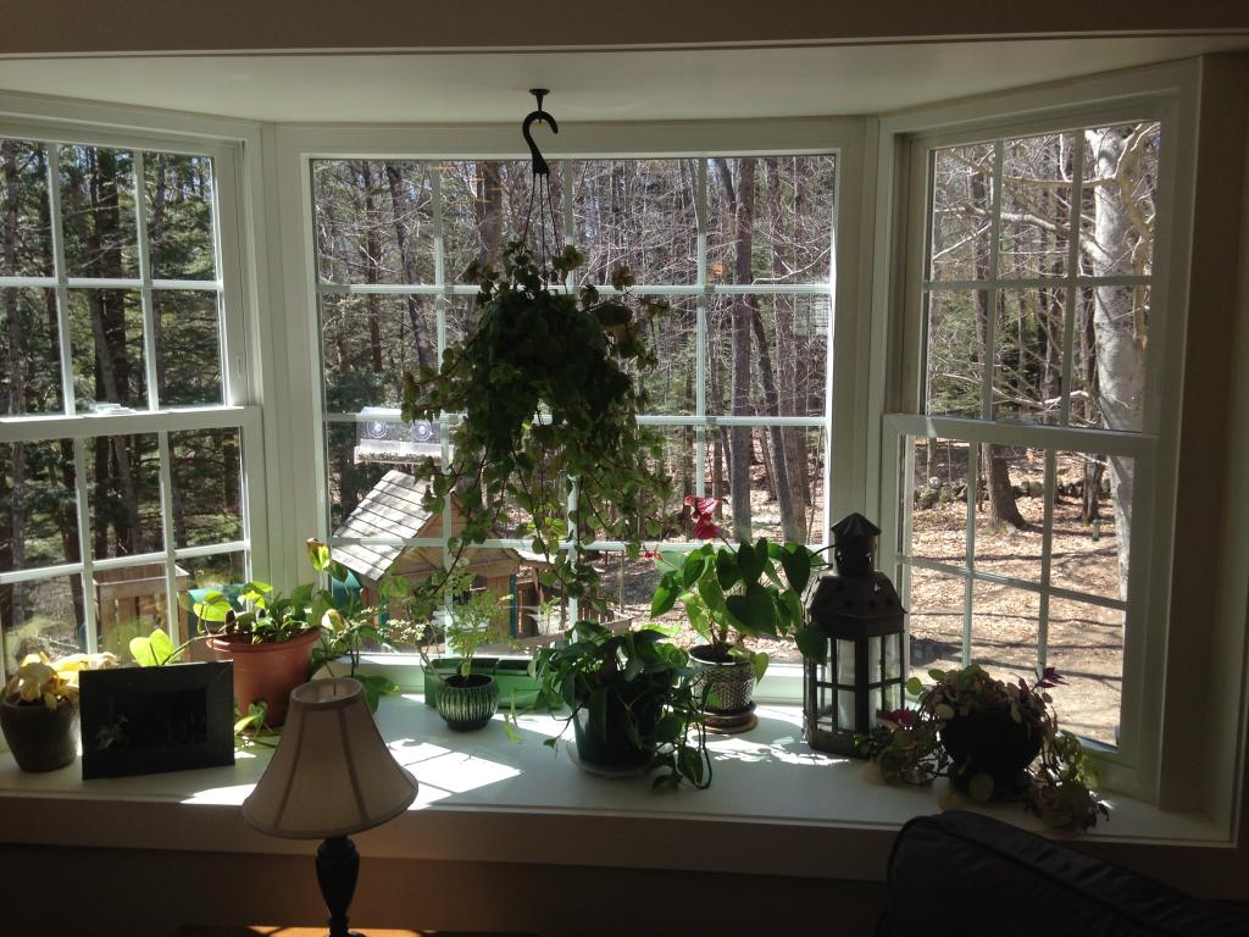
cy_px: 468
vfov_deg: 42.9
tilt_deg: -8.6
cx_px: 624
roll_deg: +0.7
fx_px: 1191
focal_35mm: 33
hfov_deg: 55.4
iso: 50
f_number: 2.4
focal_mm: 4.12
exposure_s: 1/299
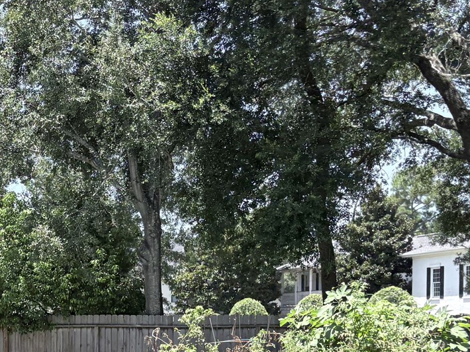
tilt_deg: +1.8
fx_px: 1018
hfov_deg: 23.6
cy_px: 362
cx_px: -106
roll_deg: -0.7
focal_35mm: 75
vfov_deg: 19.0
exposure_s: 1/1155
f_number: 1.6
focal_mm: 5.96
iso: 50
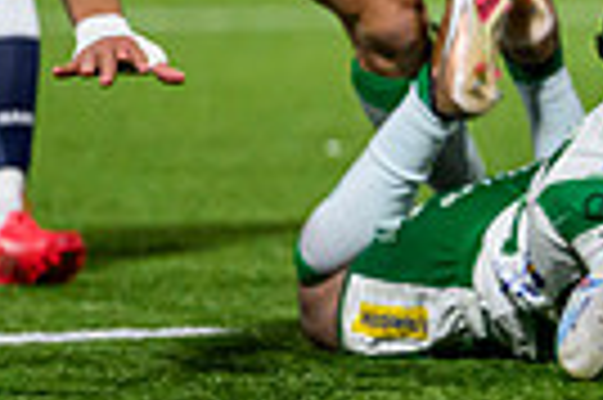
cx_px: 1130
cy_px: -196
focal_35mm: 866
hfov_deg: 2.4
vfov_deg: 1.6
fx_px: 14488
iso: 5000
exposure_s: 1/1000
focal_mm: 200
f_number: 3.5
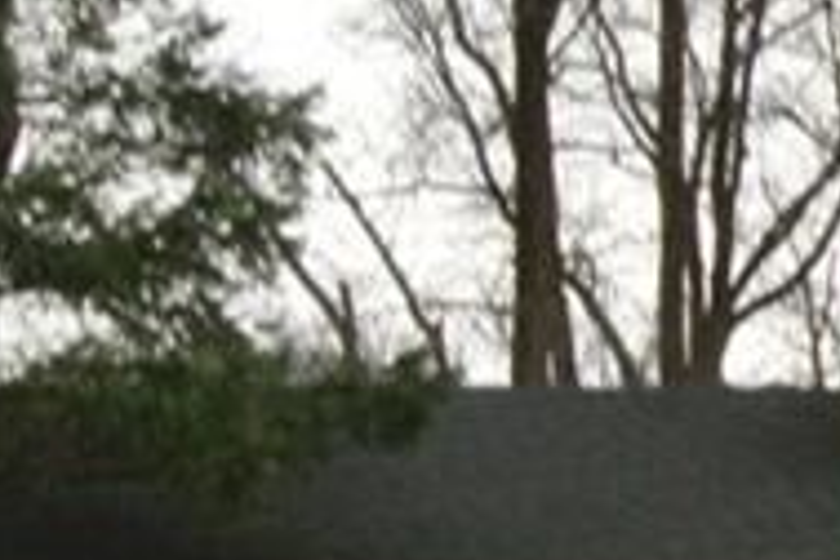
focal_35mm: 228
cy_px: 556
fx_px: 5320
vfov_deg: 6.0
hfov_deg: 8.8
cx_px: 1258
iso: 400
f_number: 16
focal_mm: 15.7
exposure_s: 1/60
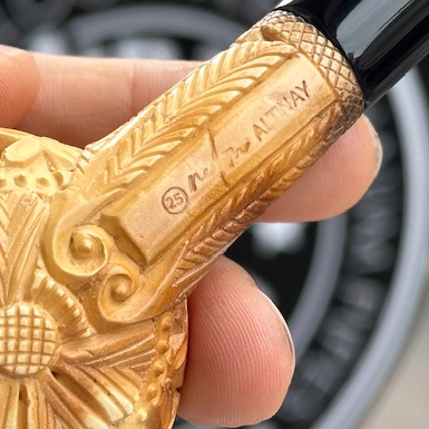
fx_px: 1977
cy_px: 116
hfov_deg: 12.4
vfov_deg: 12.4
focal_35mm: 141
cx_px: 247
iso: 64
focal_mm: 6.86
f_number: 1.78
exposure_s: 1/448
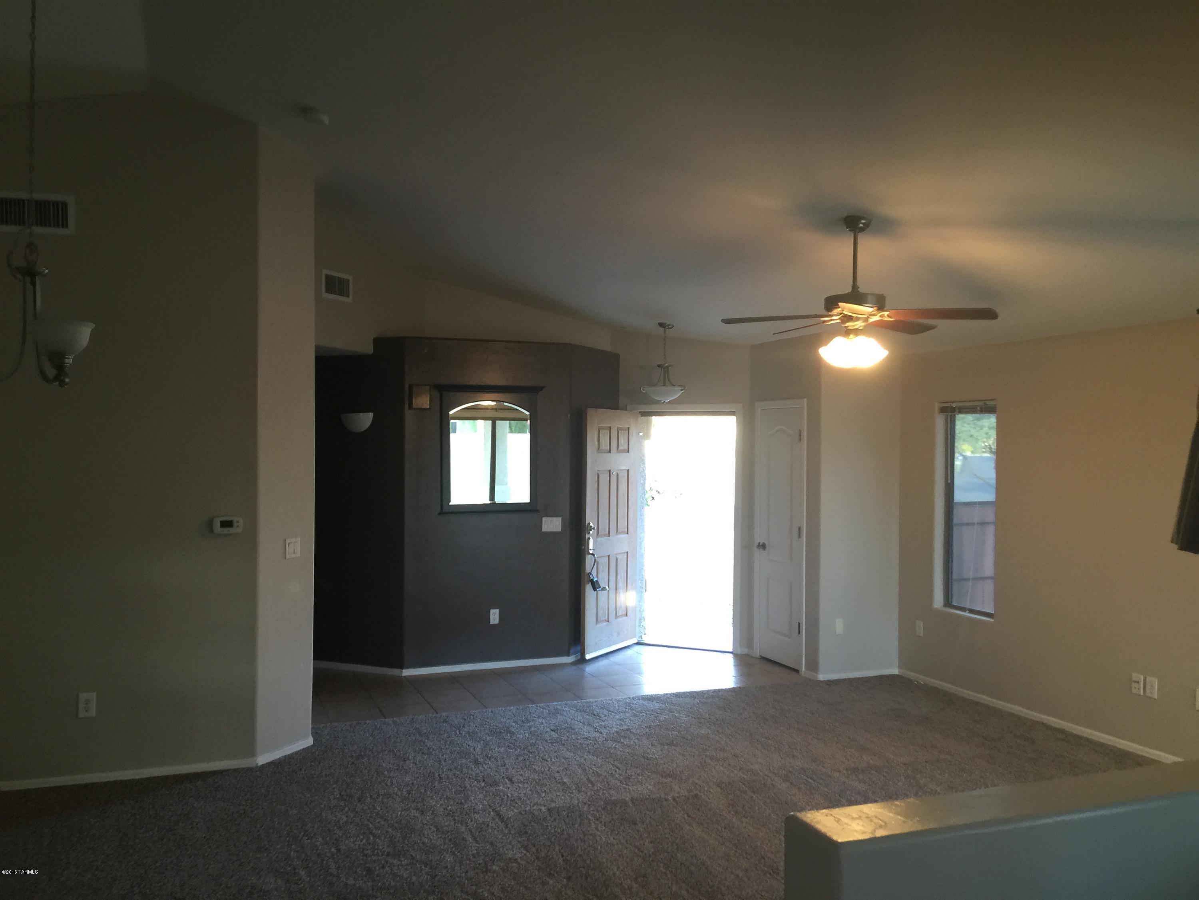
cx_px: 600
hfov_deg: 61.7
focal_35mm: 29
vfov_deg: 48.2
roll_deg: -0.9
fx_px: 1004
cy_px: 450
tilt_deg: +2.4
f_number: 2.2
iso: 50
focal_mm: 4.15
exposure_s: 1/15
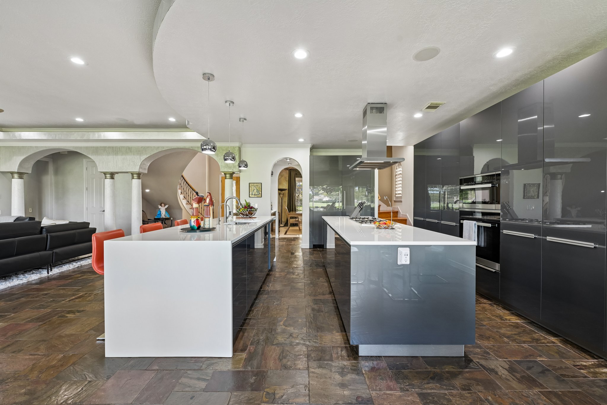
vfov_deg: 81.2
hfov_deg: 104.3
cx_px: 304
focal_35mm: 14
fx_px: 236
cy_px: 202
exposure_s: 1/10
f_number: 8
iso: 400
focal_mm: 14
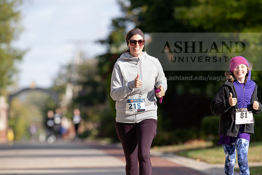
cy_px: 88
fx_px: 2184
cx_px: 131
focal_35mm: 300
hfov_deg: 6.9
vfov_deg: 4.6
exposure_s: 1/500
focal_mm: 300
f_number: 5
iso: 250
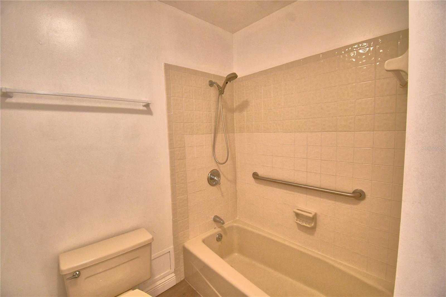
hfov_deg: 100.4
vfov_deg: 77.3
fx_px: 186
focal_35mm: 15
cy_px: 148
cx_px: 223
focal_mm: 10
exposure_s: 1/30
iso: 720
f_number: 4.5
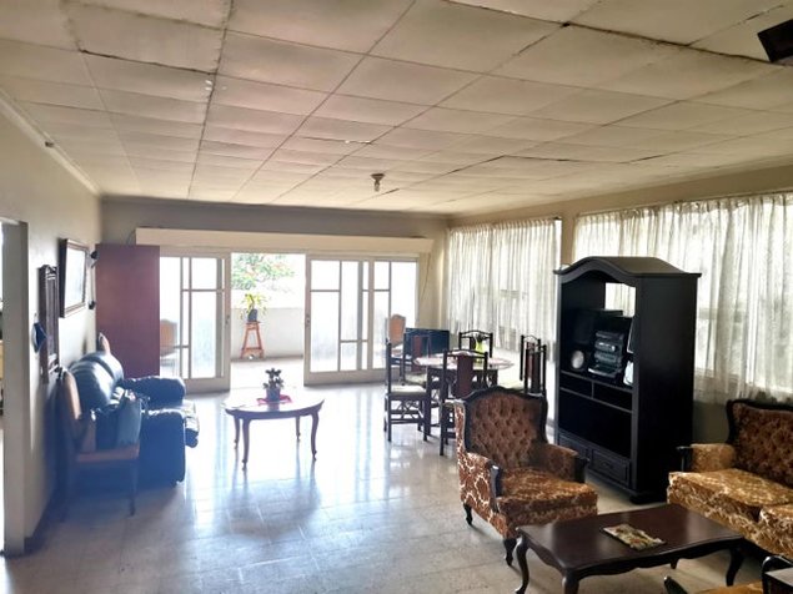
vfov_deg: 53.0
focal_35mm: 26
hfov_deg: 67.3
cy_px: 297
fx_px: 596
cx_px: 396
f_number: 1.8
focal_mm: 4.75
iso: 250
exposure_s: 1/120
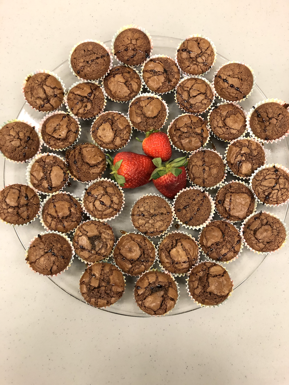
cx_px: 144
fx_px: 312
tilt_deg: -81.0
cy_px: 192
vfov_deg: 63.4
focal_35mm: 28
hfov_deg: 49.8
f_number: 1.8
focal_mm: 4
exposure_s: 1/15
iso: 100
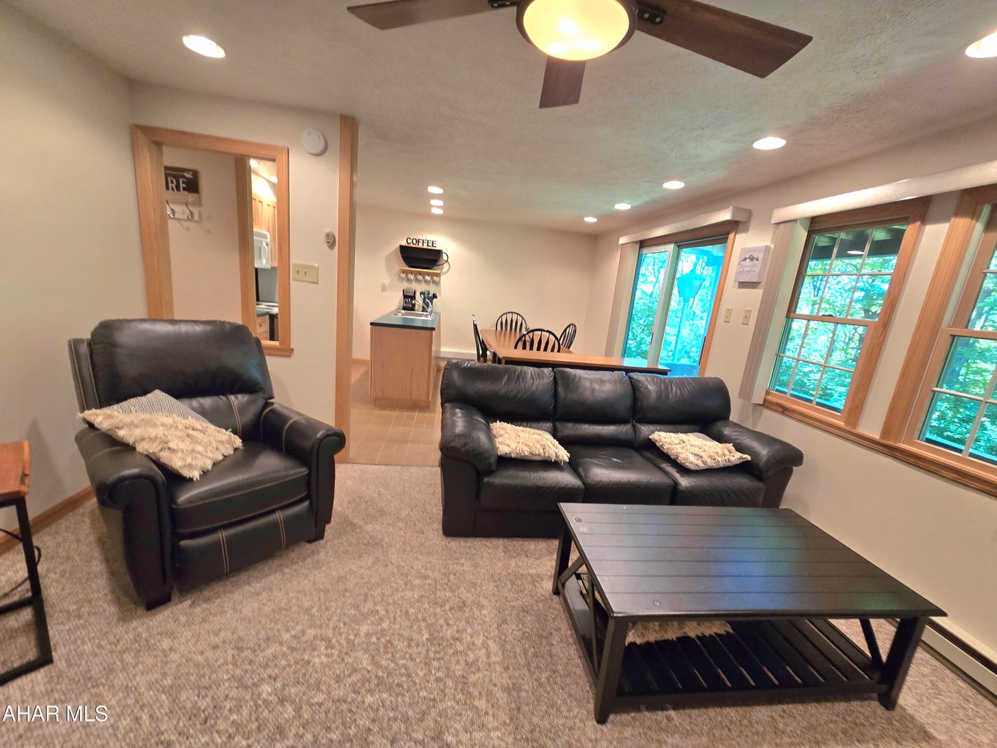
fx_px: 374
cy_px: 374
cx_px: 498
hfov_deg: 106.2
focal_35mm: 13
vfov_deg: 89.9
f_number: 2.2
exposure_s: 1/60.2
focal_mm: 2.2
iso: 320
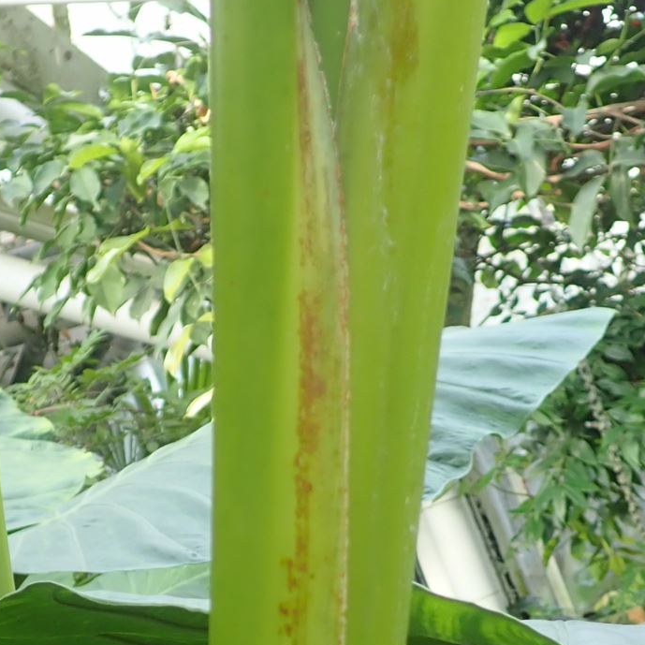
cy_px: 599
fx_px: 1623
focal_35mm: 77
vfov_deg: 21.9
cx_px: 299
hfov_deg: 22.5
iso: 125
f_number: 2.3
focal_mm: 5.5
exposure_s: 1/60
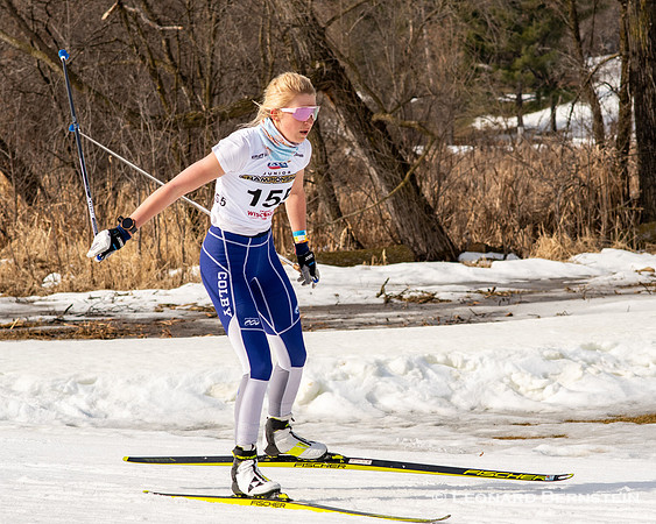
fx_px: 2787
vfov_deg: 10.7
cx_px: 343
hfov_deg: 13.4
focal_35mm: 144
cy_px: 262
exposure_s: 1/2000
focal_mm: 85
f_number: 6.3
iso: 400
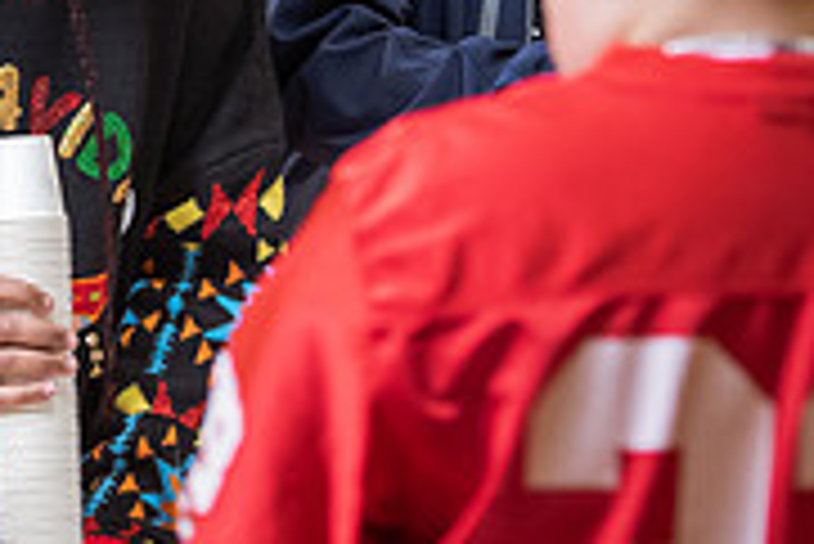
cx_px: -36
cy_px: 11
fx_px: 6902
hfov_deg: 6.7
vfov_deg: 4.5
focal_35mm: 305
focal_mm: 95
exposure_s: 1/200
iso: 1250
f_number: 3.2
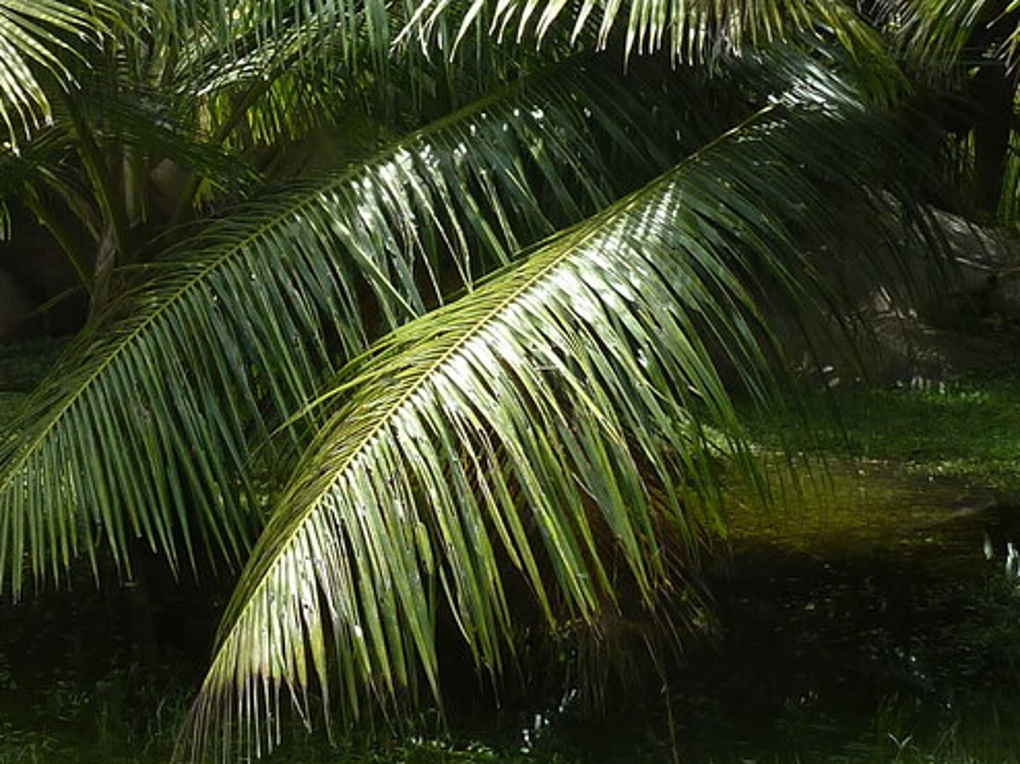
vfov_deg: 17.8
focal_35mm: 81
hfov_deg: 23.5
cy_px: -2
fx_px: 2386
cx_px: 109
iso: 80
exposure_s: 1/160
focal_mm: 4.1
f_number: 4
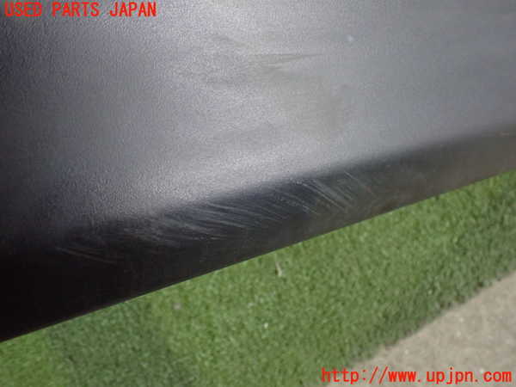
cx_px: 258
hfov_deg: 60.0
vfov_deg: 46.8
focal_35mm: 30
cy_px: 194
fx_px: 447
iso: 800
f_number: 2.3
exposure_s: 1/50
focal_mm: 5.4
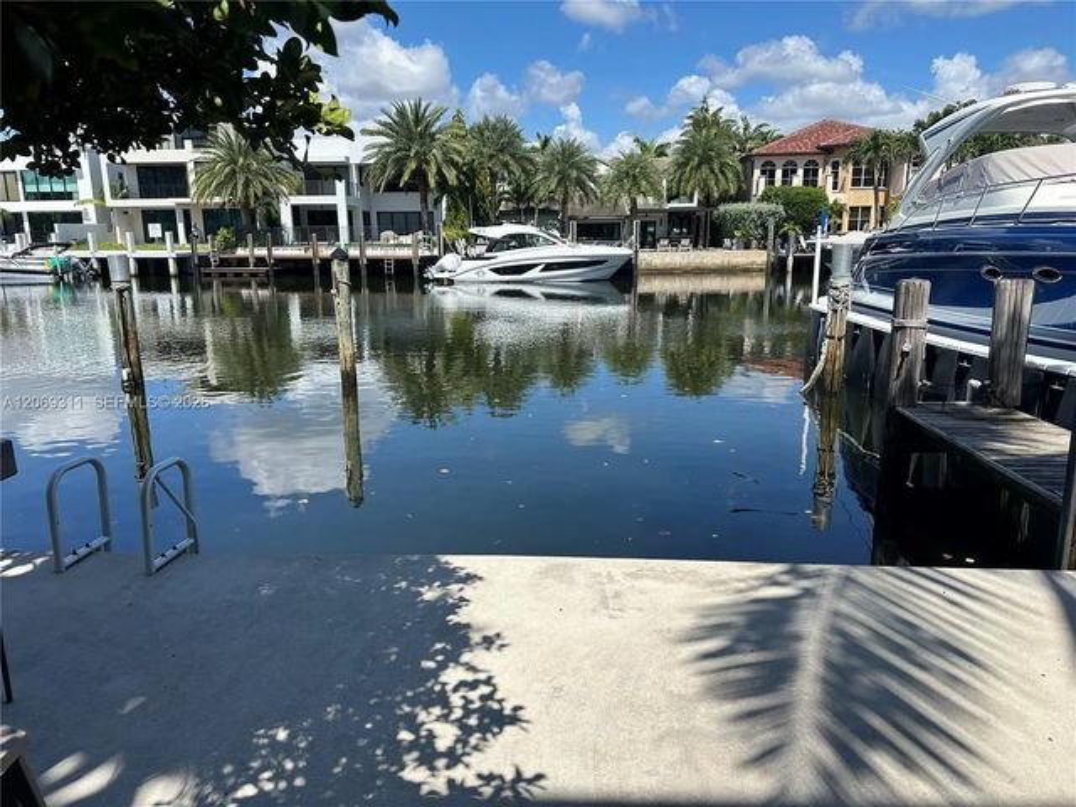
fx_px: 746
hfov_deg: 71.6
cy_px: 404
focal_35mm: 24
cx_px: 538
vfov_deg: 56.8
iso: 80
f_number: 1.78
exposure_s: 1/4184
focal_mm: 6.86
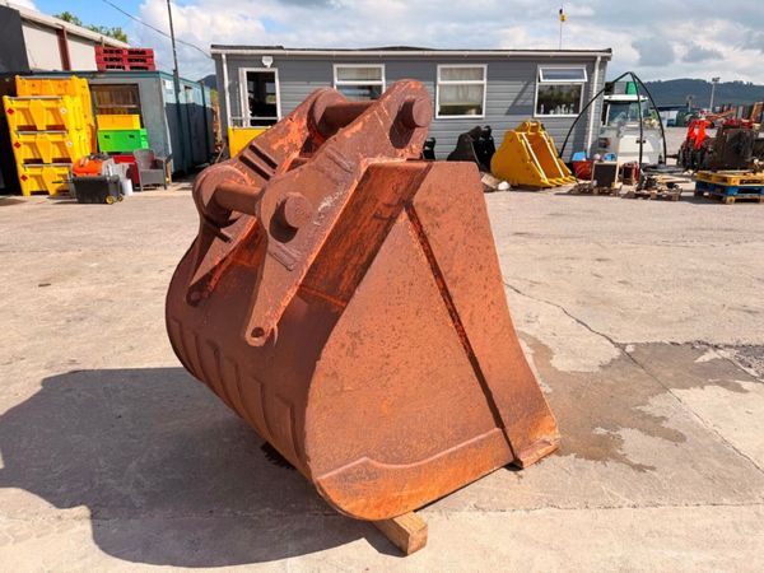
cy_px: 286
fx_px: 530
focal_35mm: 24
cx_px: 382
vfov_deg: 56.8
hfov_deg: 71.6
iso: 80
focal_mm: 6.76
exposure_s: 1/2907
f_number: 1.78
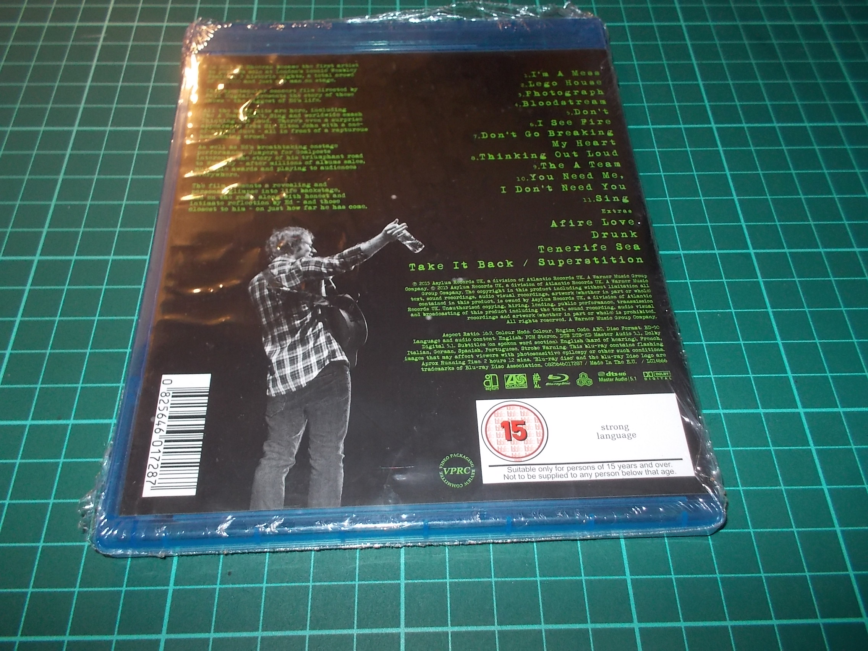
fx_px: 727
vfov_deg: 48.2
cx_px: 434
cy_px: 326
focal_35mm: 29
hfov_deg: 61.7
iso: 200
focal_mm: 4.1
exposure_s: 1/30
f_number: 3.3
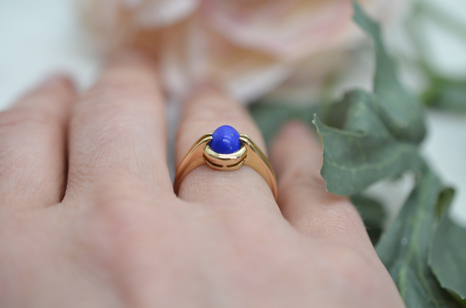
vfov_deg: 22.5
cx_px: 233
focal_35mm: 60
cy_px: 154
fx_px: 775
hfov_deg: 33.5
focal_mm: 40
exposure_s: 1/2000
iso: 3200
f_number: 4
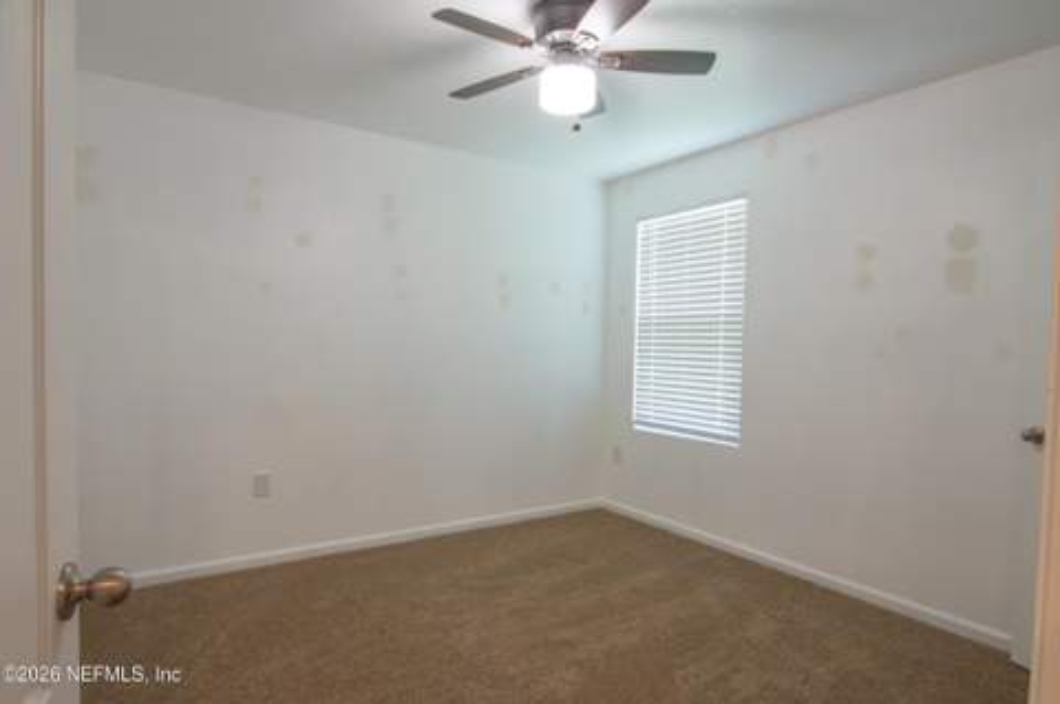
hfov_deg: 86.0
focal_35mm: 19
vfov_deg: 63.5
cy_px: 353
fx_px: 569
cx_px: 532
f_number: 8
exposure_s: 1/60
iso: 1600
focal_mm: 12
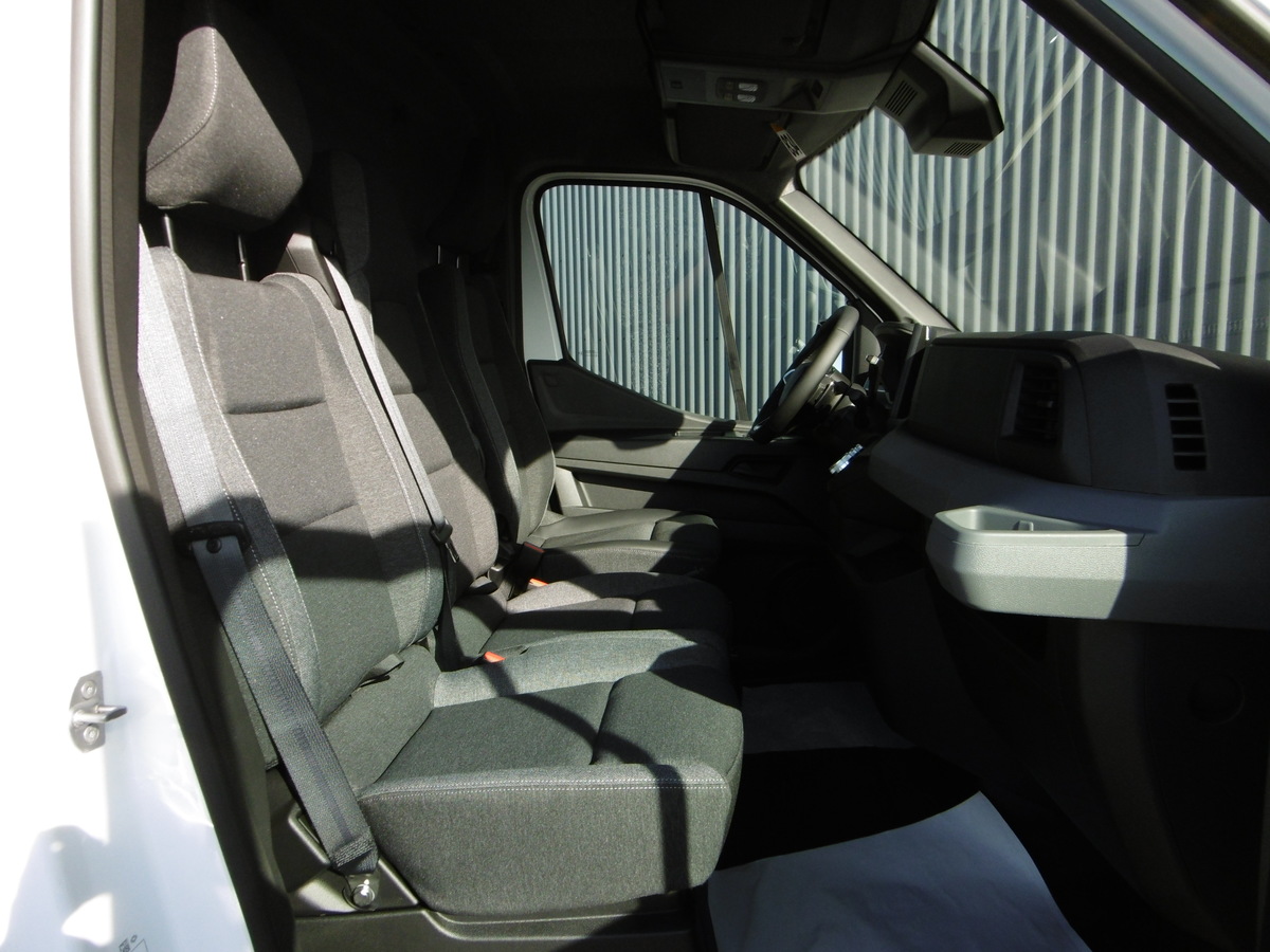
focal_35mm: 24
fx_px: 881
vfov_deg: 56.8
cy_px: 476
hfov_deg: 71.6
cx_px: 635
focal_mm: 4.3
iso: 100
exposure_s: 1/320
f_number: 3.1
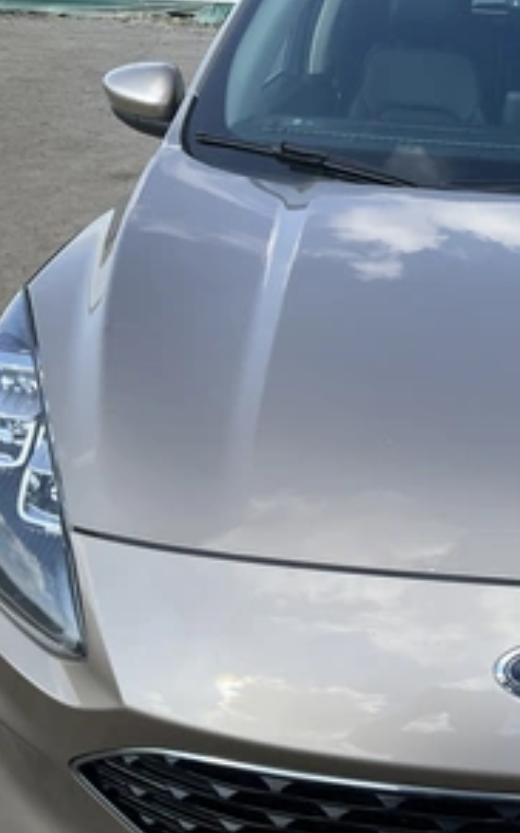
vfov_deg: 47.2
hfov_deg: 28.9
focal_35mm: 42
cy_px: 424
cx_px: 503
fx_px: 953
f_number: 1.8
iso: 25
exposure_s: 1/929
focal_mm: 3
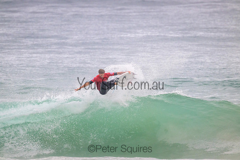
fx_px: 5334
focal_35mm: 800
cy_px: 80
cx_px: 120
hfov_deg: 2.6
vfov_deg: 1.7
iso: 2200
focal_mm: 800
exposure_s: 1/2000
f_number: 11
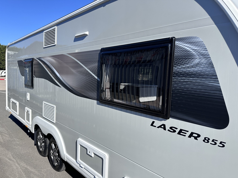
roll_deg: -2.5
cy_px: 89
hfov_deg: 71.6
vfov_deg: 56.8
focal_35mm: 24
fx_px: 165
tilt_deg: -2.7
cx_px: 119
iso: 80
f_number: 1.78
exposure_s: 1/2967
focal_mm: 6.86
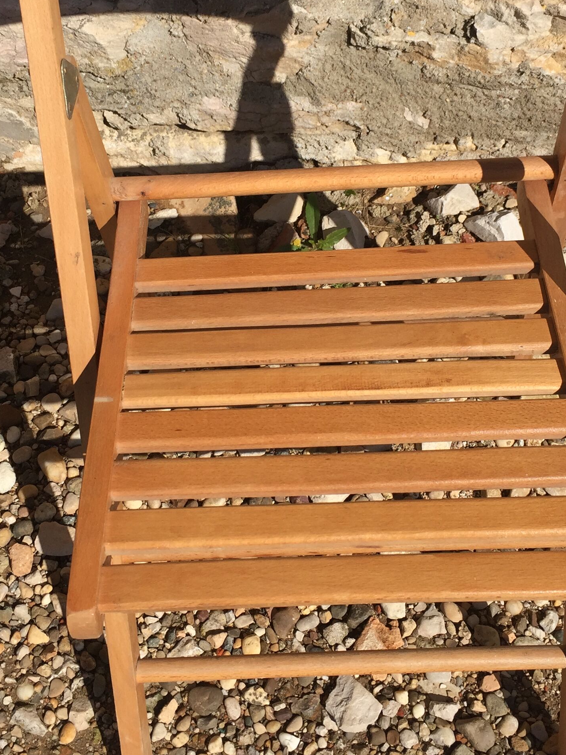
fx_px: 1090
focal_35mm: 50
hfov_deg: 29.1
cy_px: 303
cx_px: 289
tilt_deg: -52.5
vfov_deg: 38.0
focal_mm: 4.15
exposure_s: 1/3300
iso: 32
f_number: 2.2
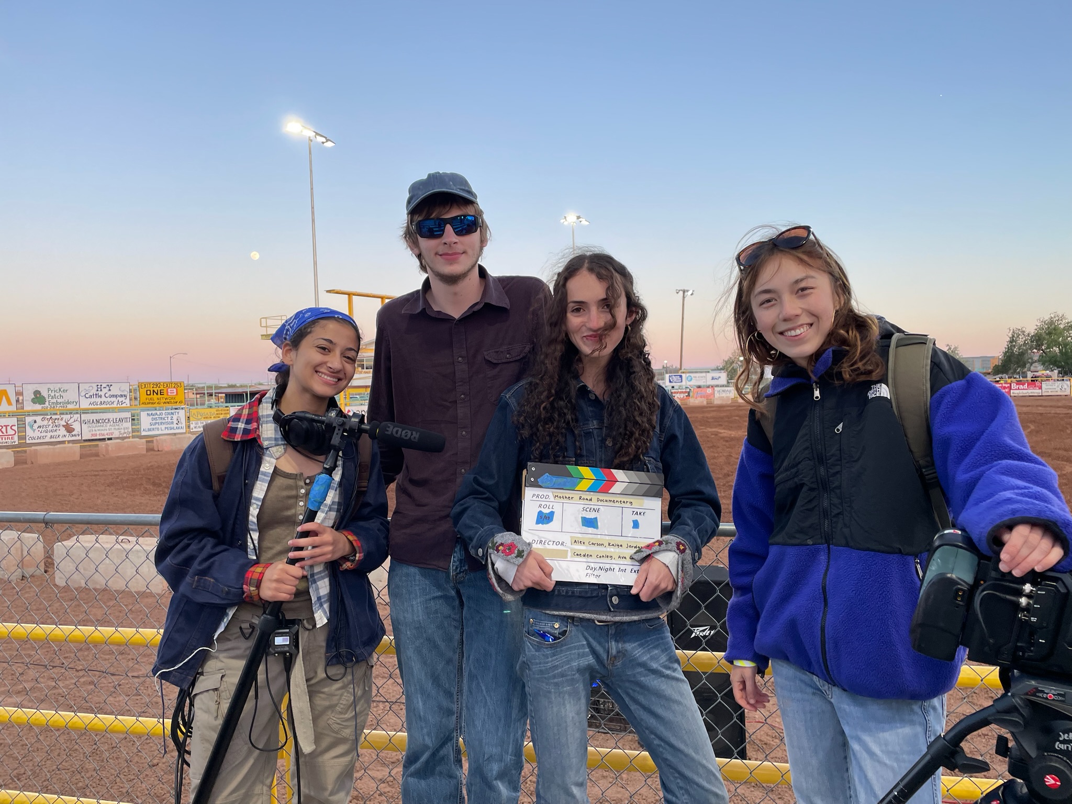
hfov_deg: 67.3
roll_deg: -0.2
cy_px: 402
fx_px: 805
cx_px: 536
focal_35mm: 26
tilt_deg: -1.2
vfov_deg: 53.1
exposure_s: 1/121
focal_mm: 4.2
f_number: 1.6
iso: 32
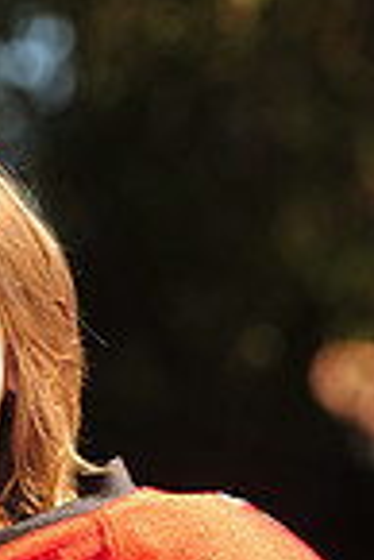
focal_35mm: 638
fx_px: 9918
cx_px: -85
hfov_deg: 2.2
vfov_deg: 3.2
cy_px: 1016
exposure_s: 1/320
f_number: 5
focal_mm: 160
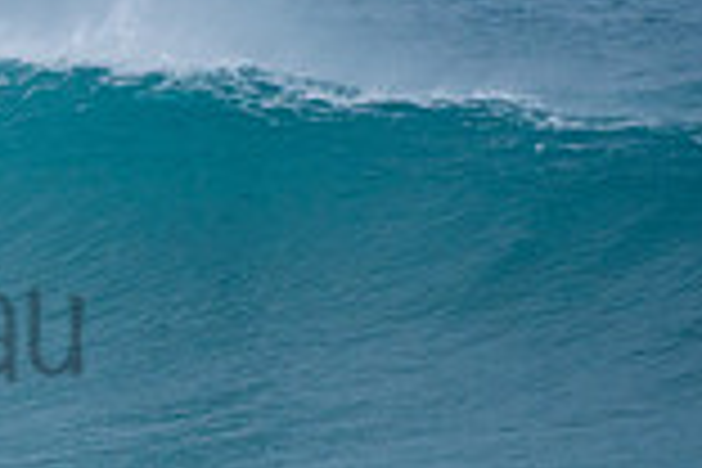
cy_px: 208
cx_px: -445
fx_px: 44359
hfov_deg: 0.9
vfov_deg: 0.6
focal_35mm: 2275
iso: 180
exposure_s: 1/1250
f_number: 5.6
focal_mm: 500
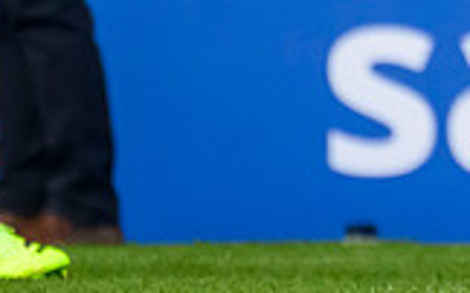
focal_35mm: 3620
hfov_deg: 0.6
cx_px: 951
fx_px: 46337
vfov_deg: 0.4
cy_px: -300
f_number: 5.6
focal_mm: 784
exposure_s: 1/1600
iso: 3200
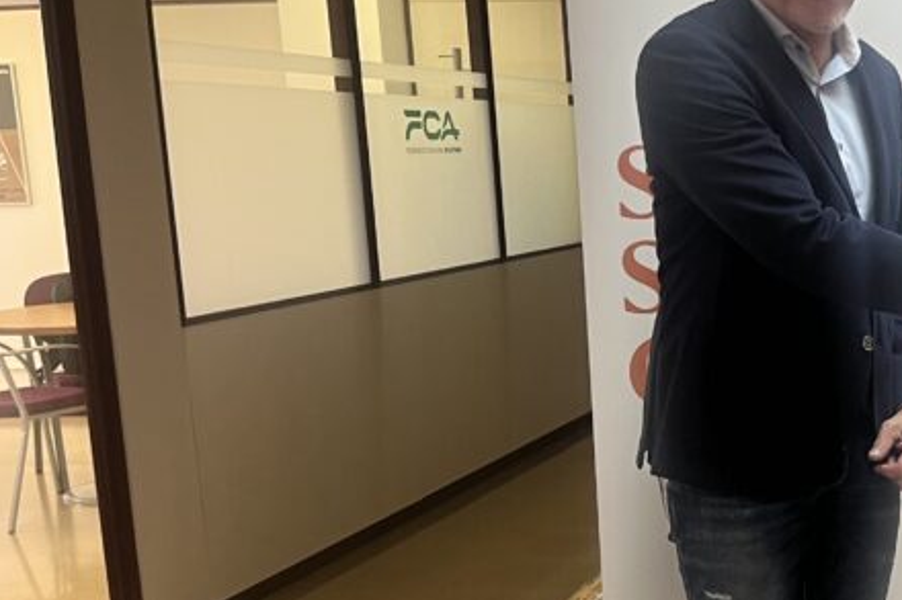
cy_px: 418
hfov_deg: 28.5
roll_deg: +0.9
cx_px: 1029
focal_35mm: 63
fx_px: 1578
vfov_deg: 21.4
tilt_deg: -9.9
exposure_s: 1/50
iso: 100
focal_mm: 5.1
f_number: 1.6
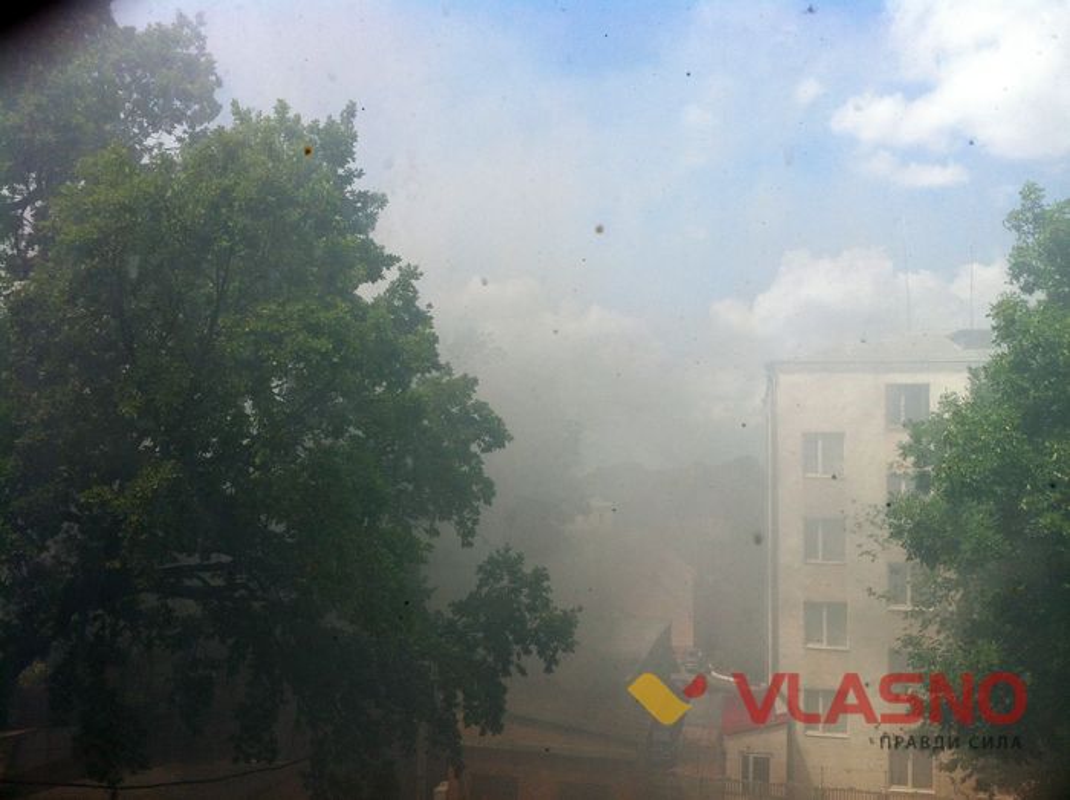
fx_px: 1080
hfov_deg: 52.7
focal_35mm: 35
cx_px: 535
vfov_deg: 40.6
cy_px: 400
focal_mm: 3.85
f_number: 2.8
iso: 80
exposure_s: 1/862
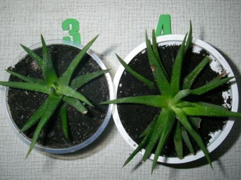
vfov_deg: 37.7
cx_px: 120
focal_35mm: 38
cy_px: 90
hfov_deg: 49.0
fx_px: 265
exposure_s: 1/50
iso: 400
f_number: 6.6
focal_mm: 6.3
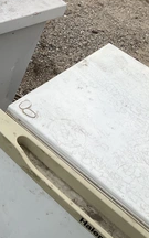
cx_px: -44
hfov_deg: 20.7
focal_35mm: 57
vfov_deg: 35.6
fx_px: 370
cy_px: 96
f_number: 1.8
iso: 20
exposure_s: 1/209
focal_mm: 3
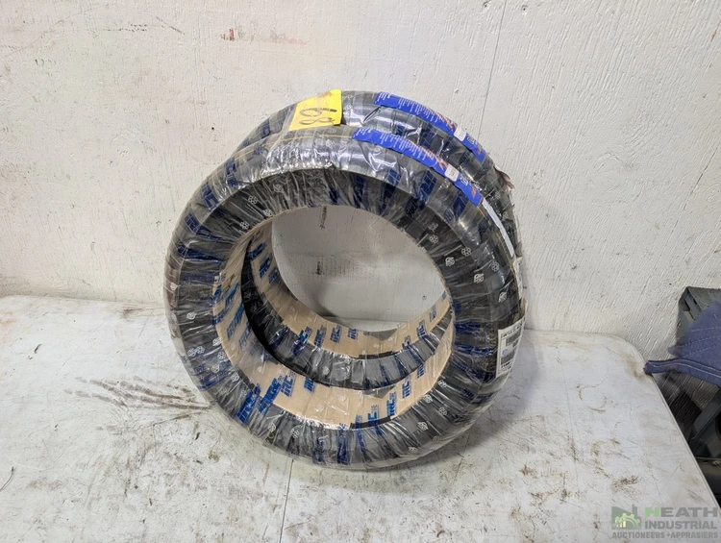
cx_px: 360
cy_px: 272
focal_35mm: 24
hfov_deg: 71.5
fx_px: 501
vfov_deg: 57.0
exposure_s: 1/209
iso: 24
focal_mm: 6.9
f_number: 1.68
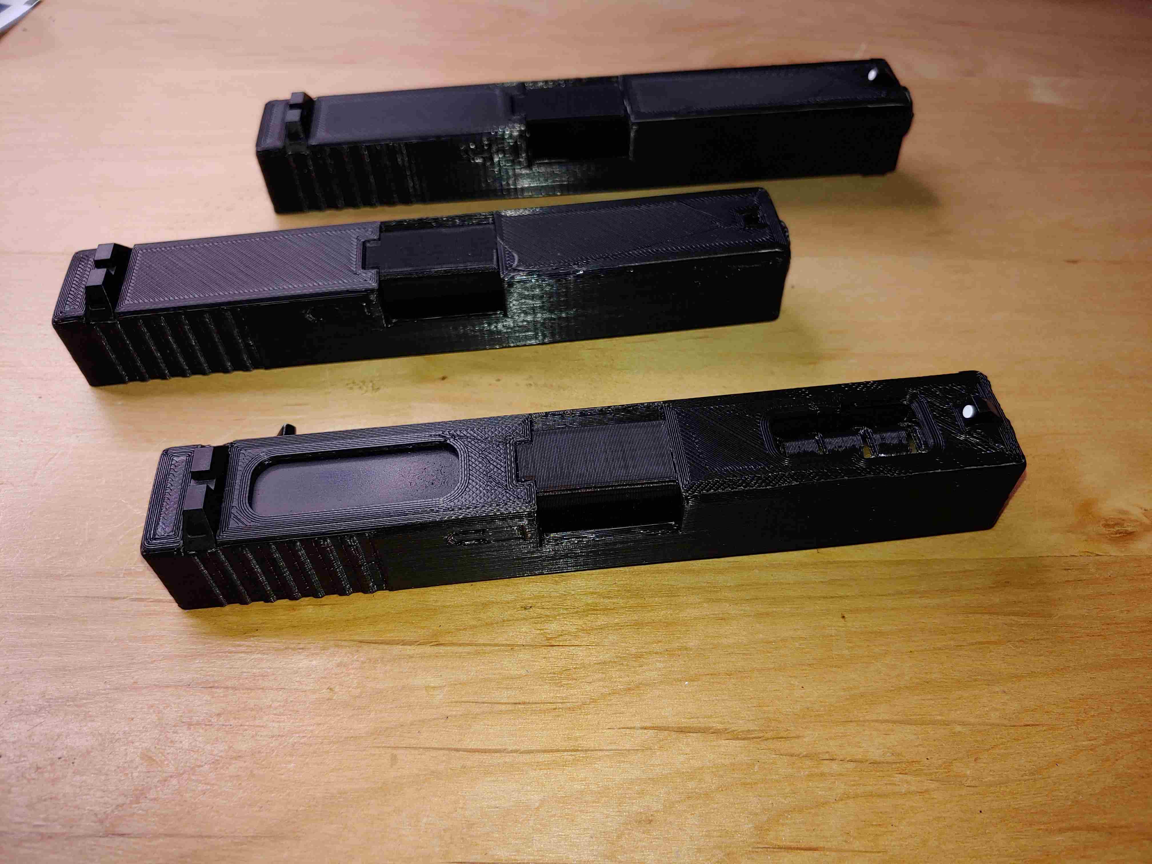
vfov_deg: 54.9
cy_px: 432
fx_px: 832
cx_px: 576
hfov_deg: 69.4
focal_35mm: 25
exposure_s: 1/138
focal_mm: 4.23
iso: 50
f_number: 1.5
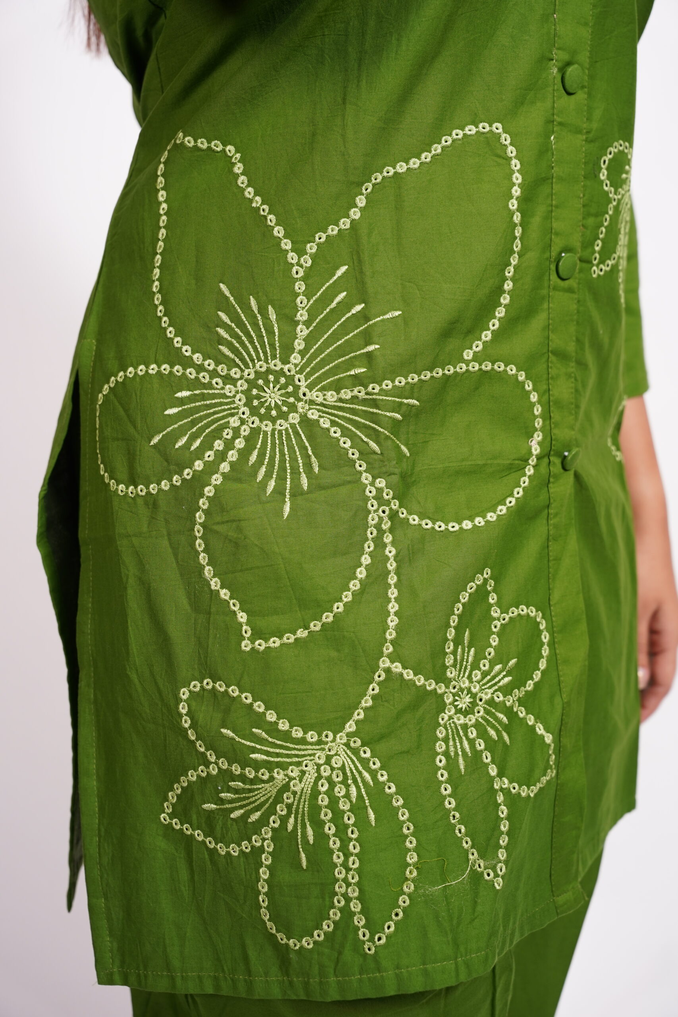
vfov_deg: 46.4
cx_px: 339
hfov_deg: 31.9
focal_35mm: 42
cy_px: 508
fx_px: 1186
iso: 640
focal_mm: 42
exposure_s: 1/50
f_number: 5
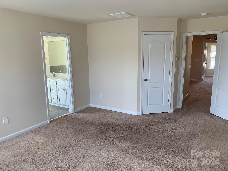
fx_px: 171
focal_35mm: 26
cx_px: 114
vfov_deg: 53.1
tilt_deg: -9.3
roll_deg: +0.3
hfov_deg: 67.3
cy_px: 86
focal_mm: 4.25
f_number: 1.8
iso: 80
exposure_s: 1/121
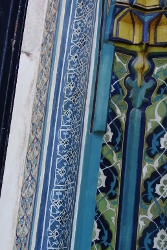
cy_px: 153
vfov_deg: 26.9
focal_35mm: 75
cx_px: 149
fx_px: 522
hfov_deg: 17.9
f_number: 2.2
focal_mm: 10.91
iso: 125
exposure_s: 1/100
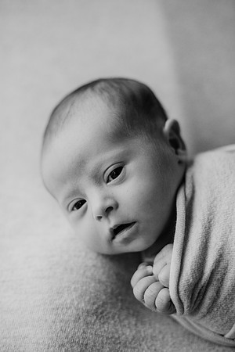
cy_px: 176
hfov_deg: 27.0
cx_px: 118
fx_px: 490
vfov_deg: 39.6
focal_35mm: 50
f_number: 2.2
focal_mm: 50
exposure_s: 1/500
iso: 500
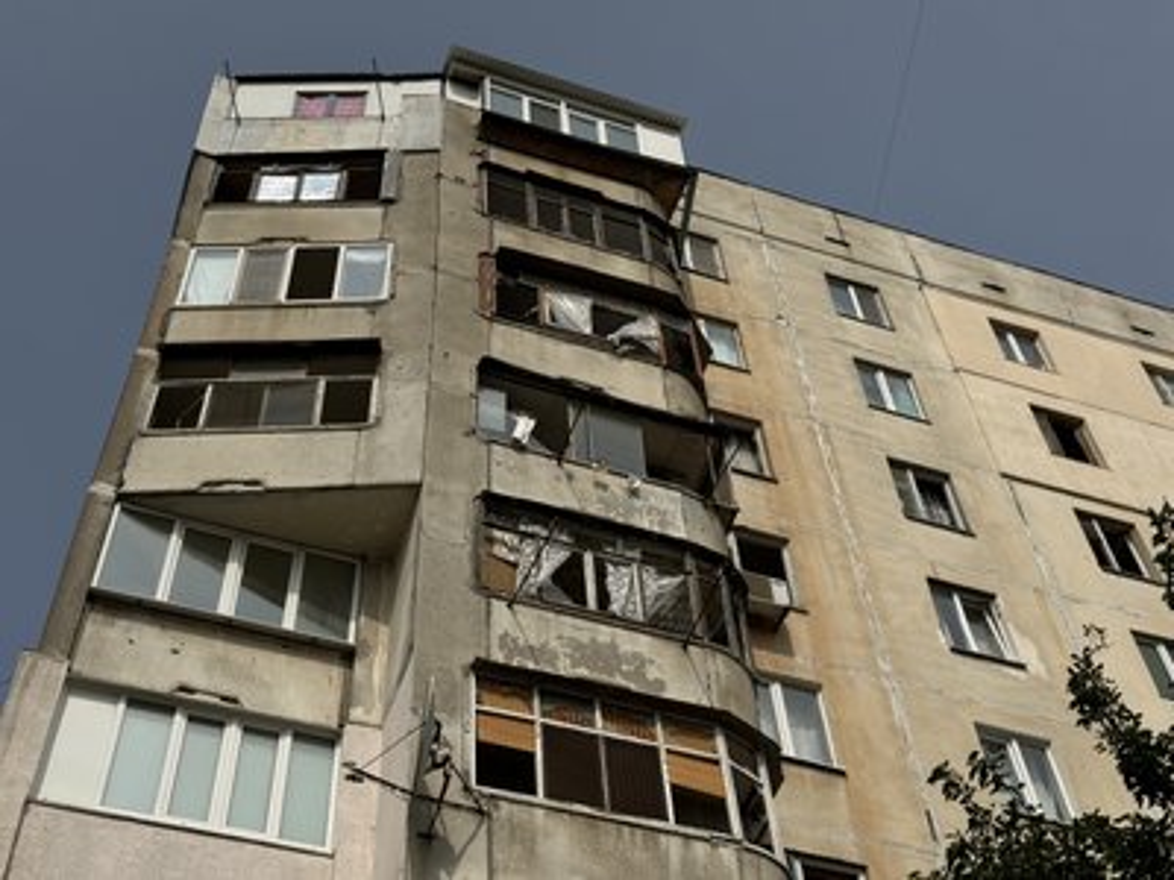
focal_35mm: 48
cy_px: 440
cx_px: 587
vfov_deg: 30.3
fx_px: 1628
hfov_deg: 39.7
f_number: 1.78
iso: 64
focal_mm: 6.86
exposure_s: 1/9009
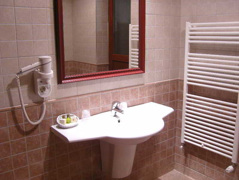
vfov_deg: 41.8
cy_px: 90
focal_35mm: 34
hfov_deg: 54.0
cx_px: 120
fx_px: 235
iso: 200
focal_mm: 7.3
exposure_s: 1/40
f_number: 2.8
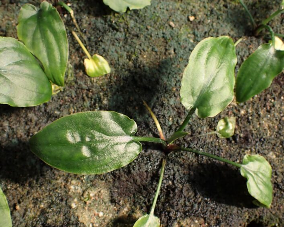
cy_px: 113
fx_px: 269
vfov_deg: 45.8
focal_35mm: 32
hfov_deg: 55.7
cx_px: 135
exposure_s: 1/125
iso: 100
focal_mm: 5.4
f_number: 3.2
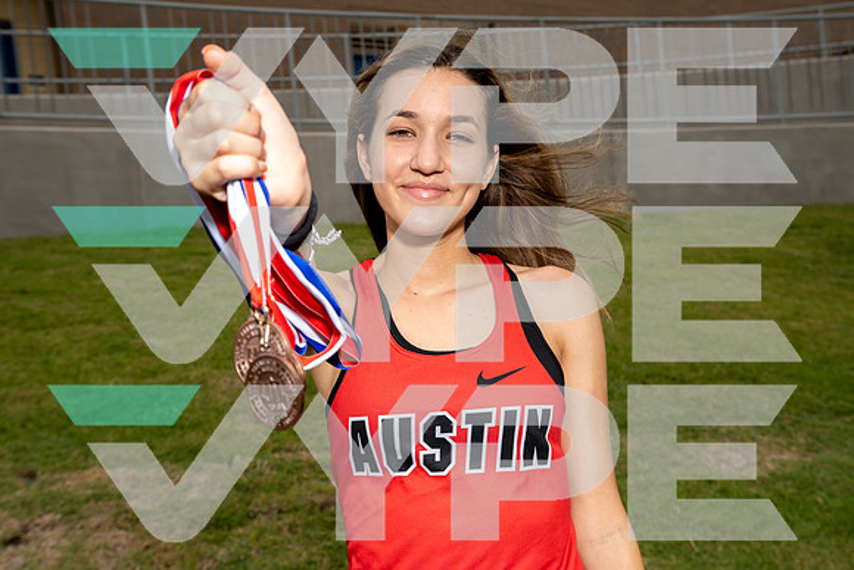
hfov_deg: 43.6
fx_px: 1068
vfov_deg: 29.9
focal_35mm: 45
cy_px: 285
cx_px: 427
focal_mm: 45
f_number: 7.1
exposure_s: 1/250
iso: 100
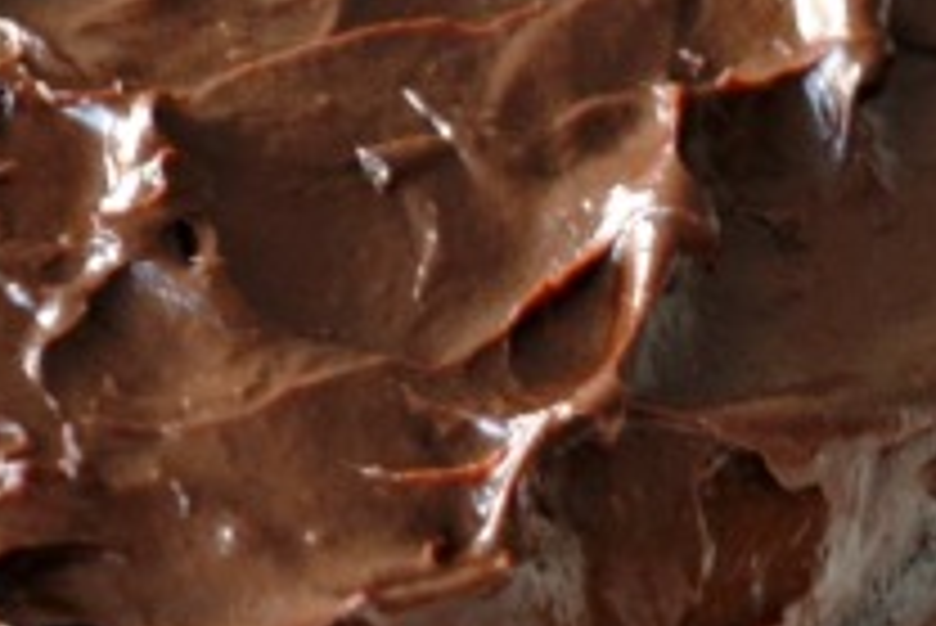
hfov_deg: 5.1
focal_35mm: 406
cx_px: 765
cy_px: 448
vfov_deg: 3.4
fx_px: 10575
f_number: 5.6
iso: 200
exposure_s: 1/6
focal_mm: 55
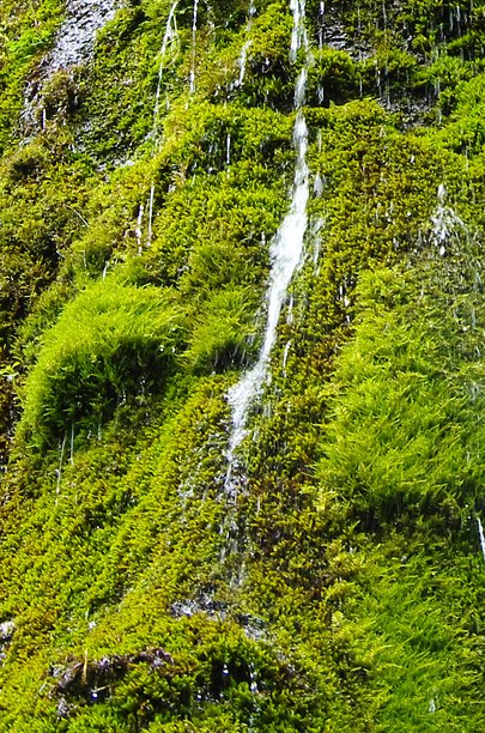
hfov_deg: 8.7
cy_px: -244
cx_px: 641
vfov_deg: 12.9
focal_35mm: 154
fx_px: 3128
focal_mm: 31
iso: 800
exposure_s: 1/125
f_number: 6.3
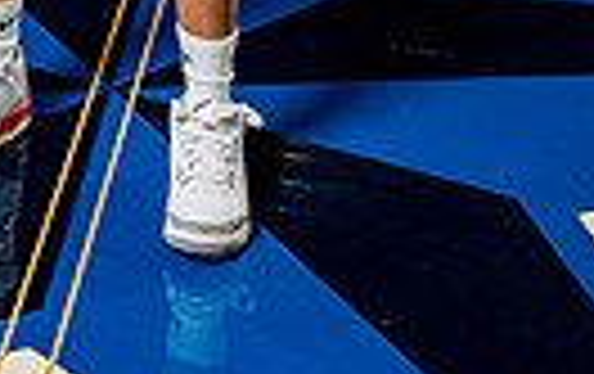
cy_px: -514
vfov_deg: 9.0
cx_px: -18
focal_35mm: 132
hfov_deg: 15.5
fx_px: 2141
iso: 640
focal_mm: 38
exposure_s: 1/250
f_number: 5.6
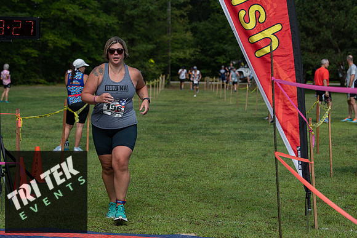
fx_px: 1012
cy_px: 119
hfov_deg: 20.0
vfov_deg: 13.4
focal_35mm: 102
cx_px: 178
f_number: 5.6
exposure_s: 1/800
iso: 200
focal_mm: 102
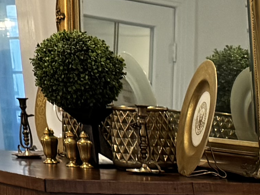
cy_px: -358
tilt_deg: +16.9
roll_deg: -0.4
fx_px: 1360
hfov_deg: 8.8
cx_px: -536
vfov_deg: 7.4
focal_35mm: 181
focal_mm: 6.76
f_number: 1.78
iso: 160
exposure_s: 1/120
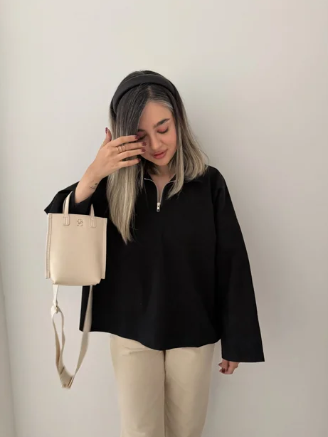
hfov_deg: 54.9
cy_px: 214
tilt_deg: -9.1
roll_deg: +0.2
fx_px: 316
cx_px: 168
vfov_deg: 69.4
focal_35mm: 25
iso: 1000
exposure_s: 1/30
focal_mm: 6.76
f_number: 1.78
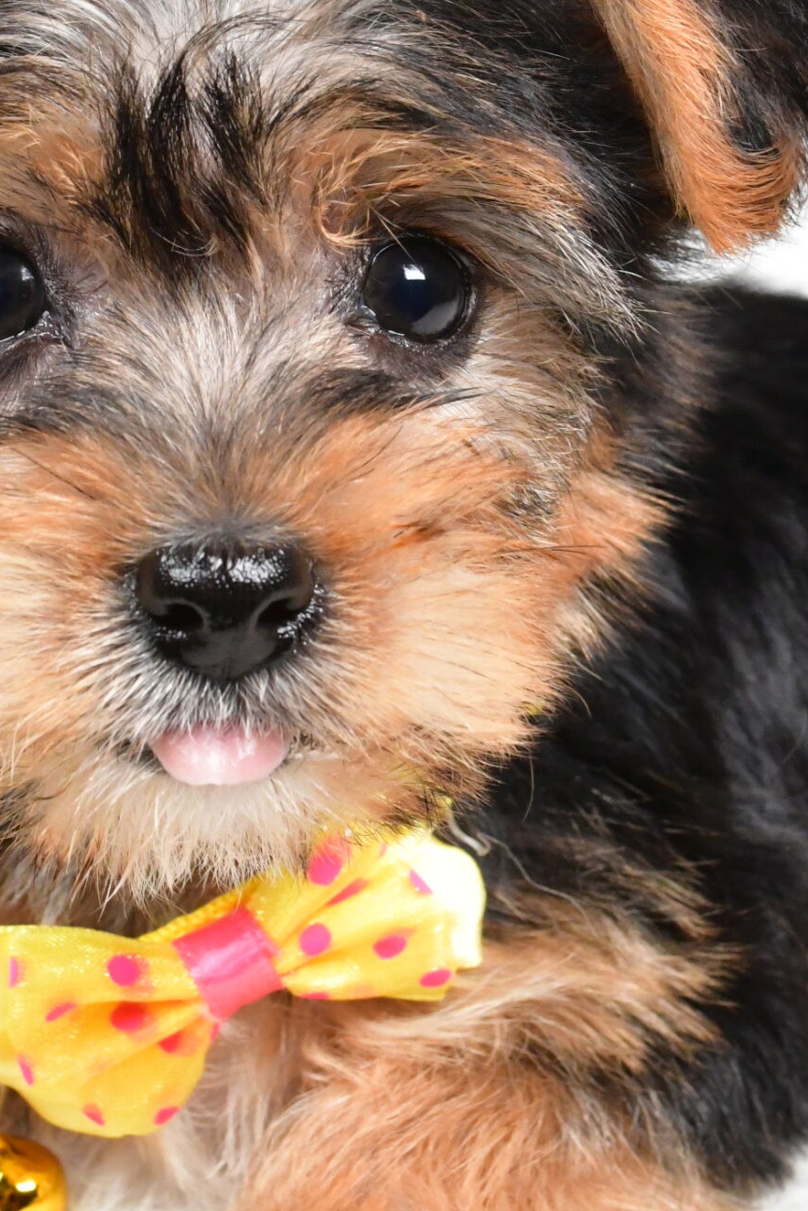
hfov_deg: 16.4
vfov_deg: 24.3
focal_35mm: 83
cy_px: 344
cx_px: 233
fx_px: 2793
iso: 5000
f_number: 11
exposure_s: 1/400
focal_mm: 28
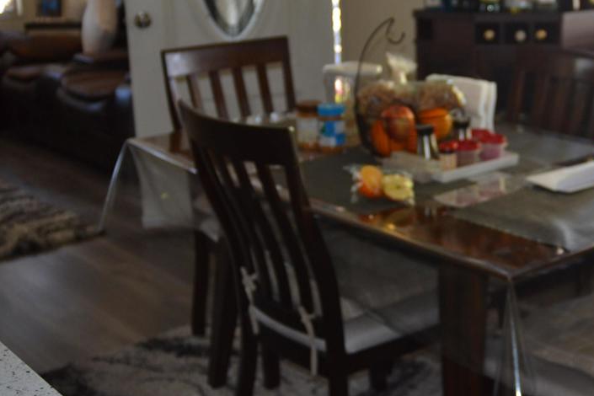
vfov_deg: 22.2
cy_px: 166
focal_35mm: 61
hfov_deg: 32.6
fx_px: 1006
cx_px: 404
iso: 500
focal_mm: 28
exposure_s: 1/60
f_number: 3.3
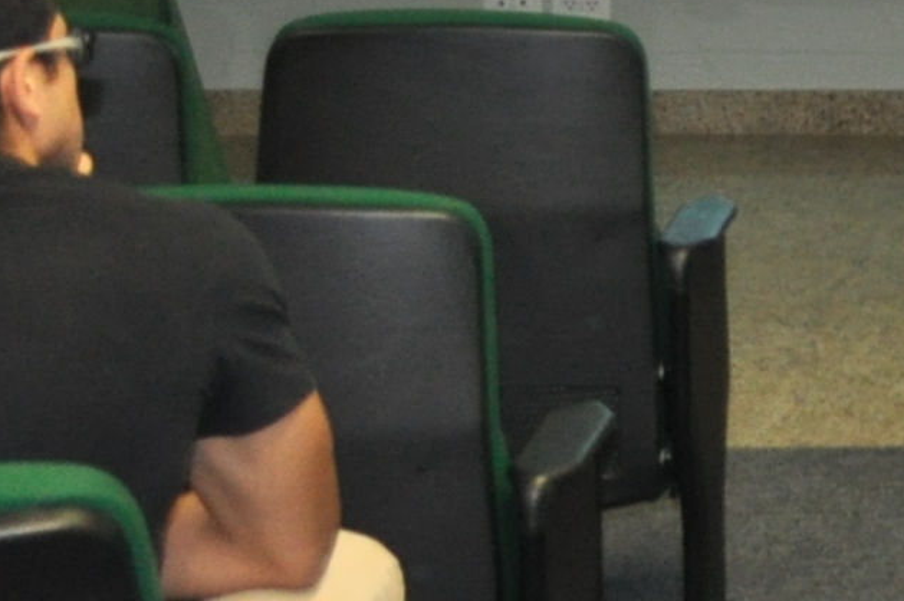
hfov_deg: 12.0
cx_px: 2170
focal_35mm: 138
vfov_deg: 9.7
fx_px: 3462
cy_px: -164
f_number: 4
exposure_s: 1/60
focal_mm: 18
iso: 800
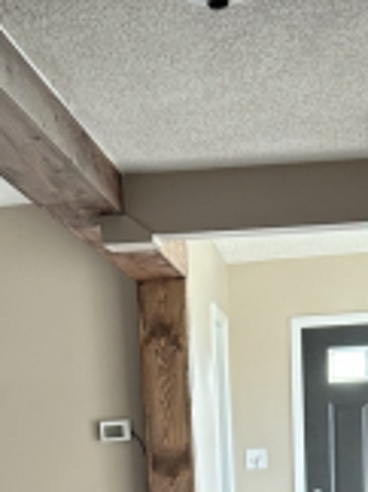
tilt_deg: -11.4
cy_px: 755
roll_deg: +3.3
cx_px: 158
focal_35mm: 107
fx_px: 1521
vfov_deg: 16.6
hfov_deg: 13.8
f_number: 1.5
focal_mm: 5.7
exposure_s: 1/60
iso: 100
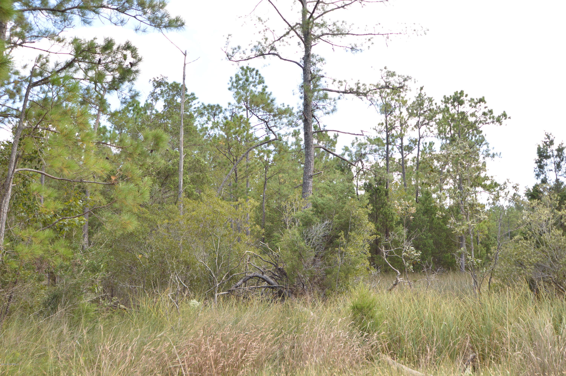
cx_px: 283
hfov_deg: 53.2
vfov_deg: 36.8
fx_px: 565
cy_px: 188
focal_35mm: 36
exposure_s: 1/500
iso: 400
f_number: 4.5
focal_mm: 24
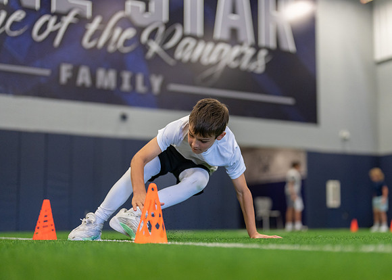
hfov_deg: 32.0
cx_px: 244
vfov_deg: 23.2
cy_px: 162
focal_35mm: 61
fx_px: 679
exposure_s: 1/1000
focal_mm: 50
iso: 1250
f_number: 1.2
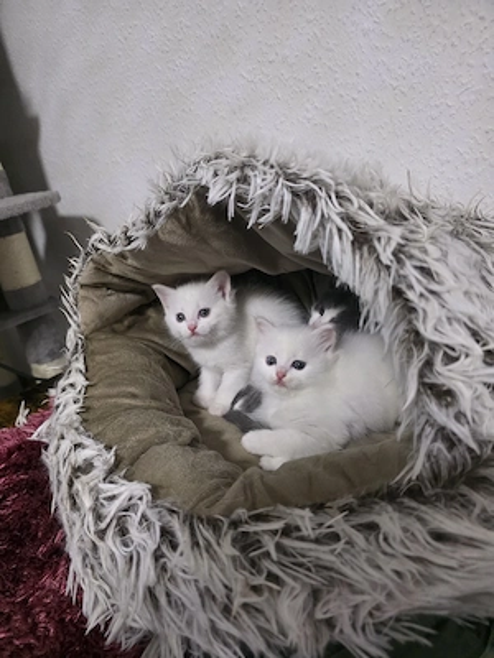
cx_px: 247
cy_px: 329
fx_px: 438
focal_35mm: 23
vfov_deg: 73.9
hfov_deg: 58.9
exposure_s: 1/101
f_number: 1.7
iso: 1250
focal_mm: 6.3
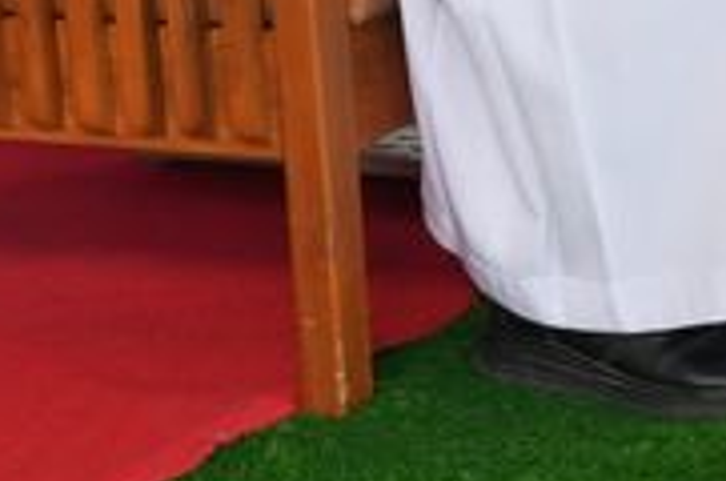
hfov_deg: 6.9
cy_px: -407
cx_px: 1448
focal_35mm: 291
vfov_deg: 4.7
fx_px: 5853
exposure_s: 1/125
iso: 800
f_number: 4.5
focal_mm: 35
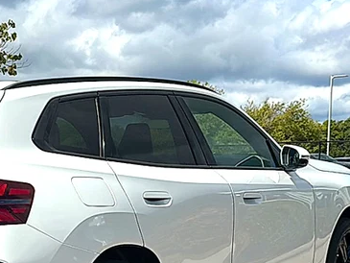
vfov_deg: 20.8
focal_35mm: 69
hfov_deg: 27.6
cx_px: 72
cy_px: 240
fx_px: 698
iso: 80
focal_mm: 6.86
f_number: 1.78
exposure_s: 1/9901
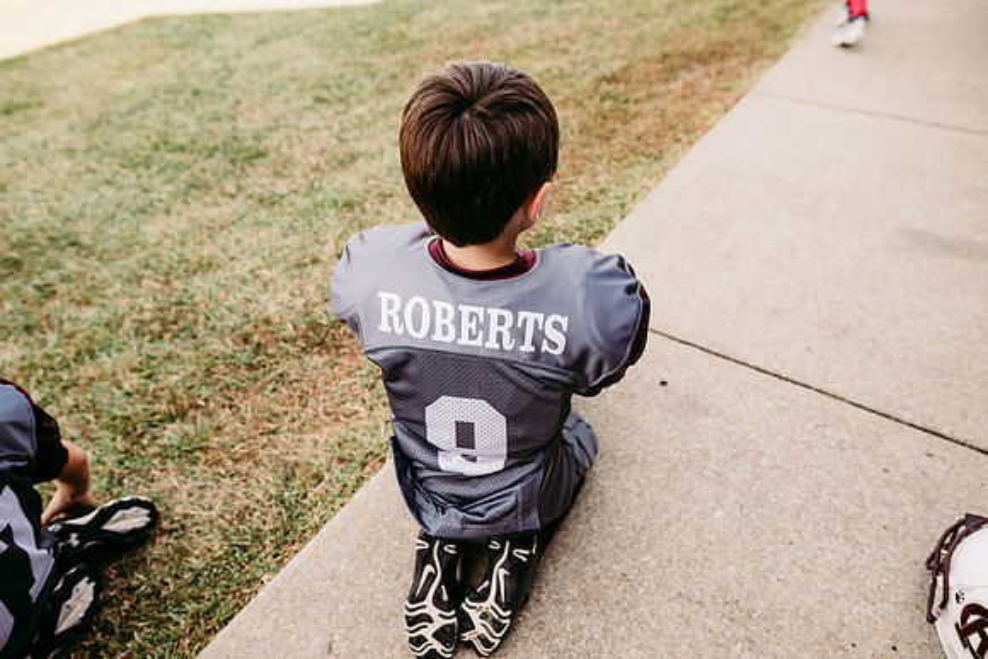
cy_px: 330
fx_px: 659
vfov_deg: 53.2
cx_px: 494
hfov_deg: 73.7
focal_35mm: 24
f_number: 3.5
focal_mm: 24
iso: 160
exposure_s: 1/400
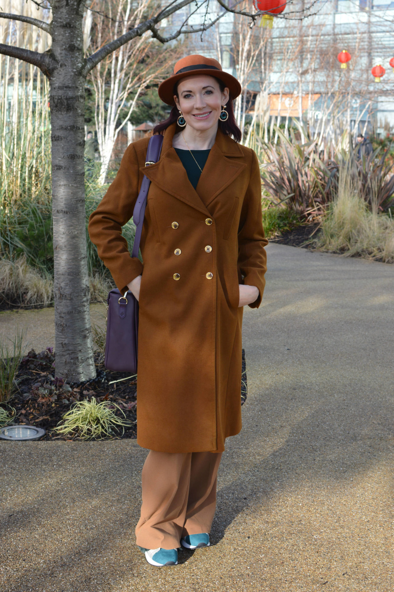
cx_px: 197
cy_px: 296
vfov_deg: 37.9
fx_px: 864
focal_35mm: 52
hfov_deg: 25.7
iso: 100
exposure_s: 1/125
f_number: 5.6
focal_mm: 35
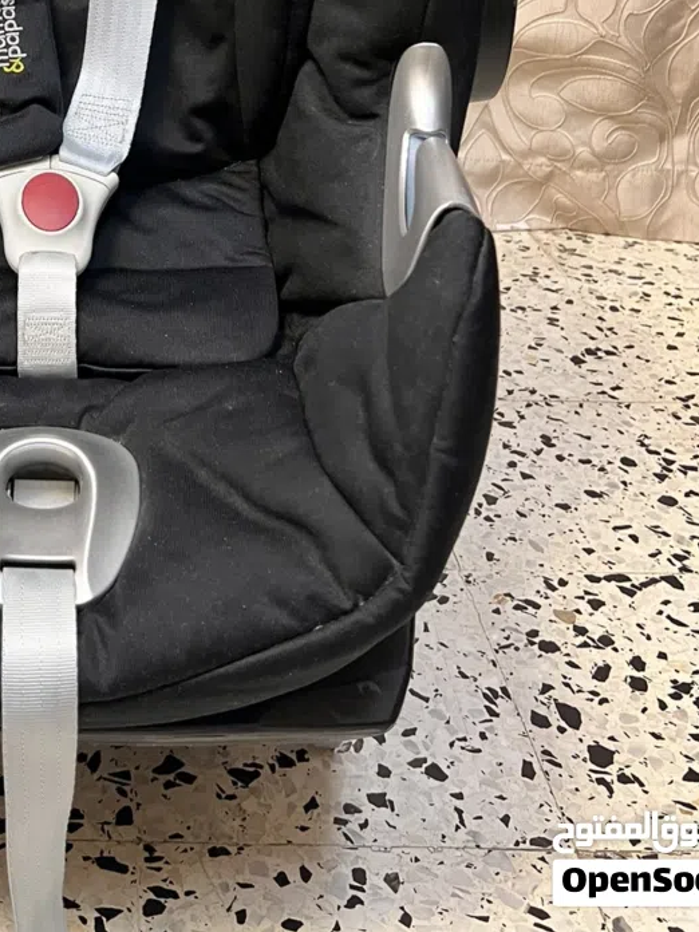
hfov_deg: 27.7
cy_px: 25
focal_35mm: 51
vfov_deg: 34.5
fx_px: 1373
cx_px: 94
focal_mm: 5.7
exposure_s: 1/50
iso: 320
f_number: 1.5
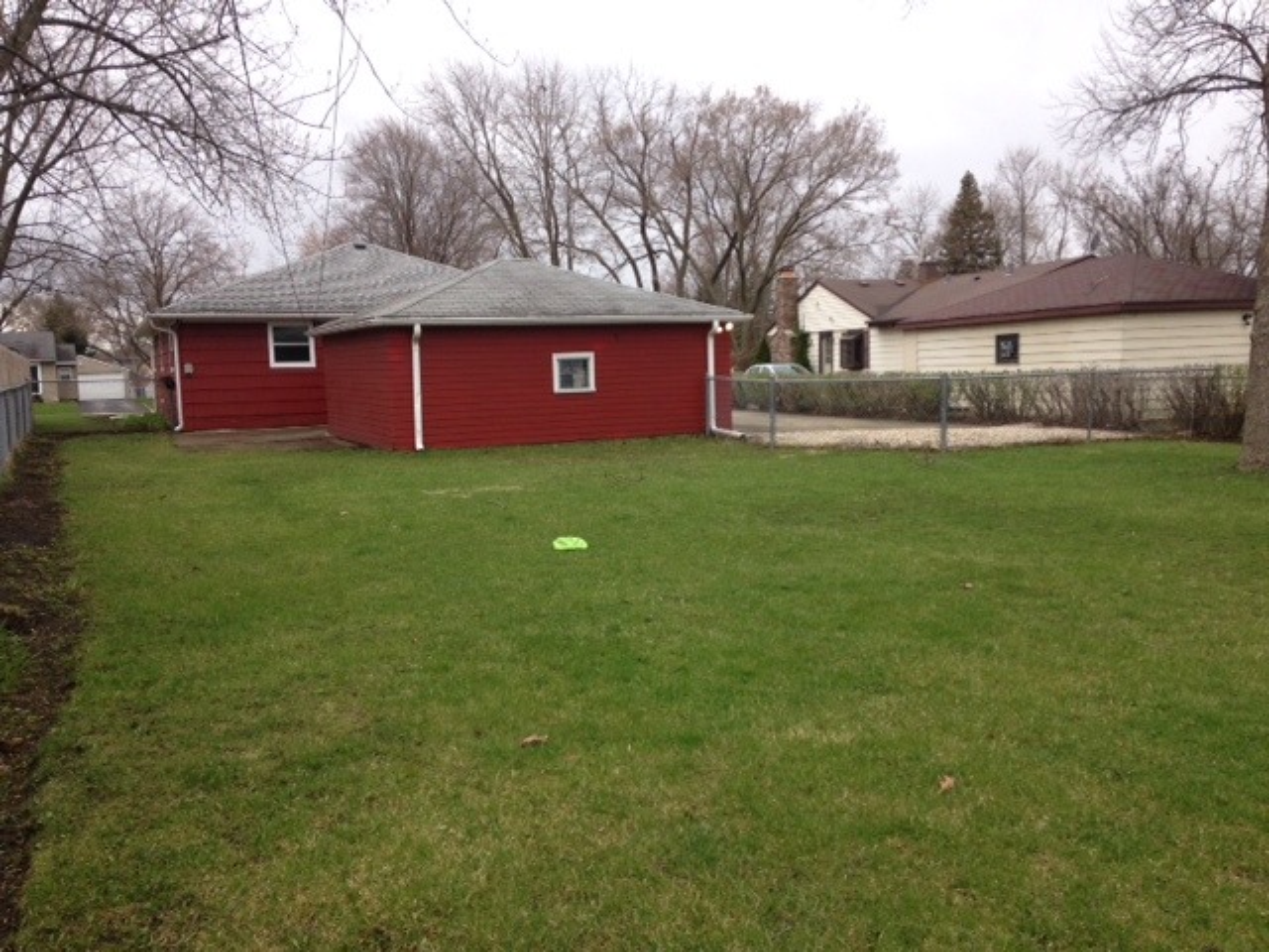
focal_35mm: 33
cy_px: 476
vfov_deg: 42.9
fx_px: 1210
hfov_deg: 55.4
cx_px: 634
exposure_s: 1/645
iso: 64
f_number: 2.4
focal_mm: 4.12
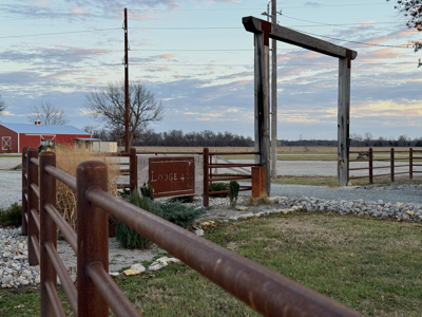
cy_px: 158
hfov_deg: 39.7
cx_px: 211
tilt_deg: -0.9
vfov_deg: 30.3
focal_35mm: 48
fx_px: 585
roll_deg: +0.7
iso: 64
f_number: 1.78
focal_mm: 6.76
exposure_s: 1/248
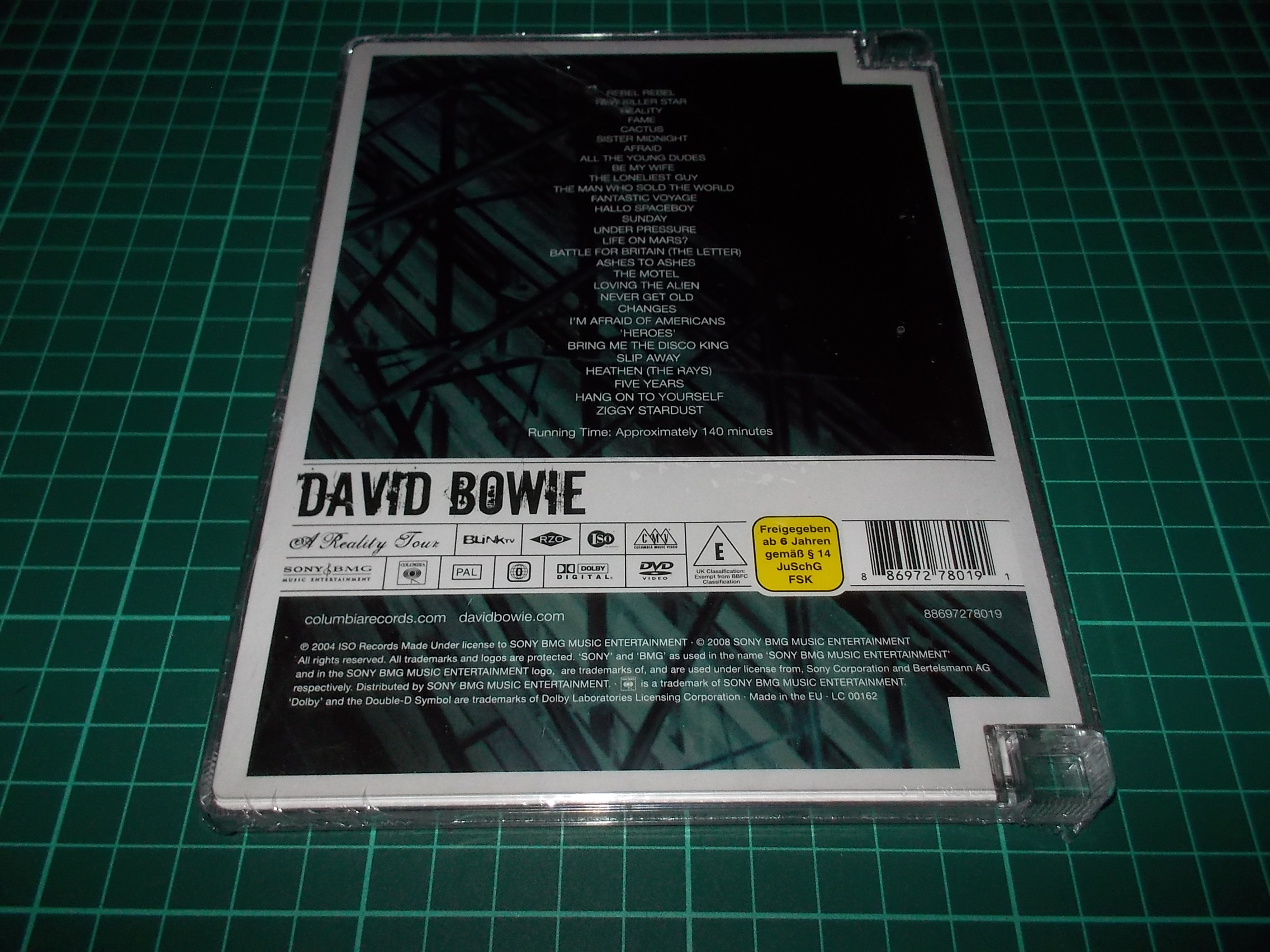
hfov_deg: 61.7
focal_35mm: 29
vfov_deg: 48.2
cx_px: 635
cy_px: 476
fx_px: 1064
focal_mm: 4.1
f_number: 3.3
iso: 200
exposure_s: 1/30
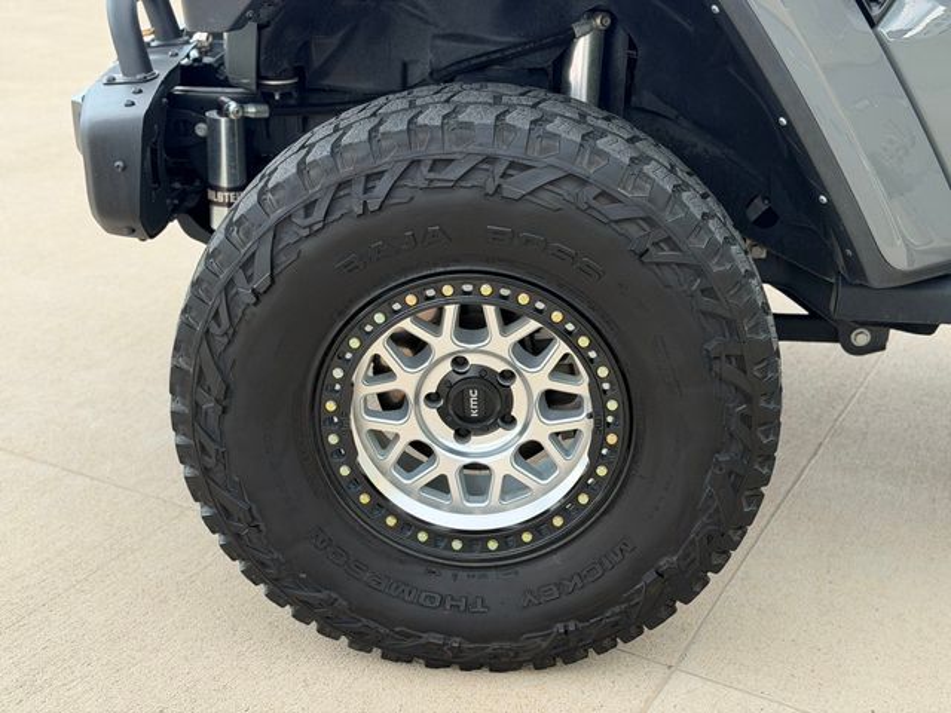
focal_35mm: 48
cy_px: 356
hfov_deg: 39.7
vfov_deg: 30.3
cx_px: 476
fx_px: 1319
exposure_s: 1/301
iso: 64
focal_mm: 6.76
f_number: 1.78
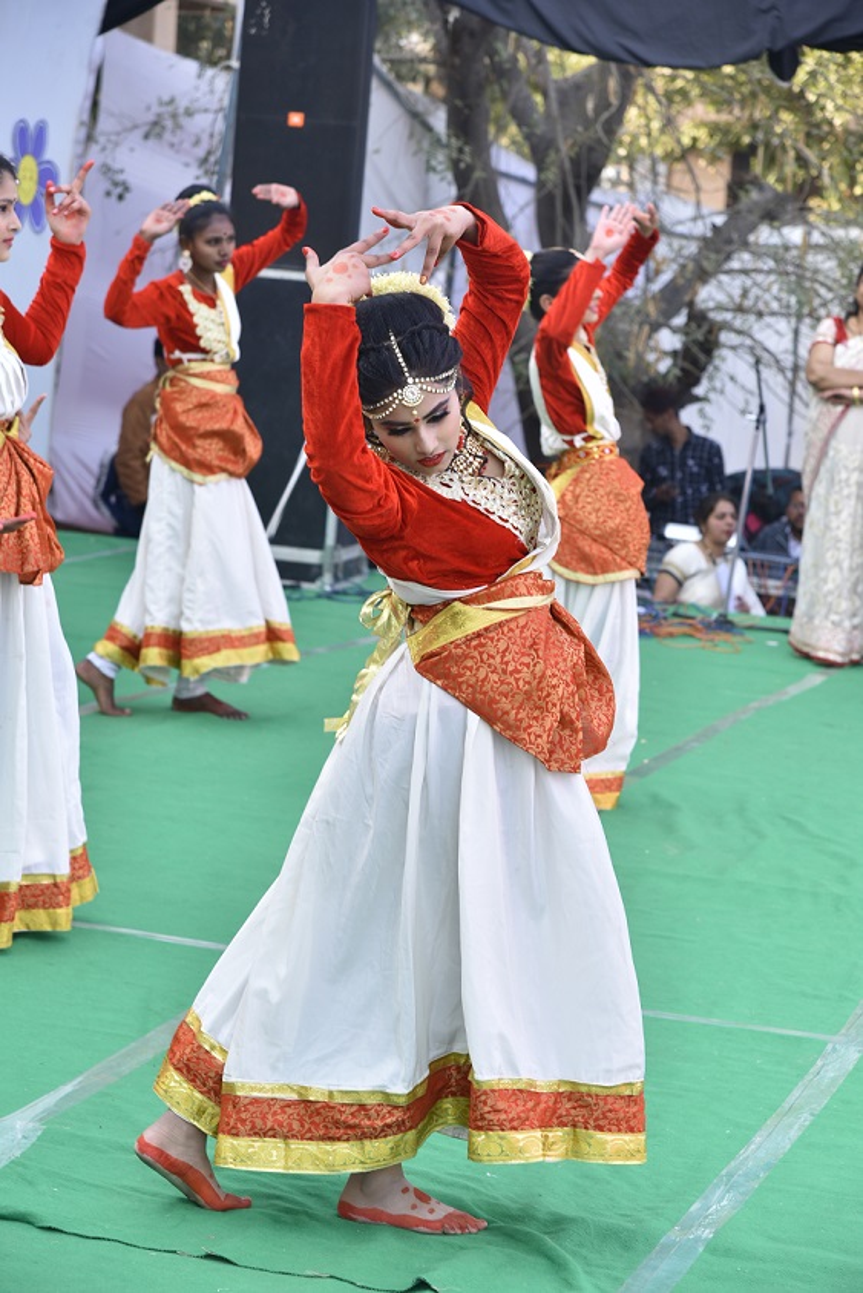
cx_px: 432
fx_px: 3304
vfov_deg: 22.1
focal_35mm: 92
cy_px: 646
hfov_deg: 14.9
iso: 500
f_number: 5.6
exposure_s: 1/250
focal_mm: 92
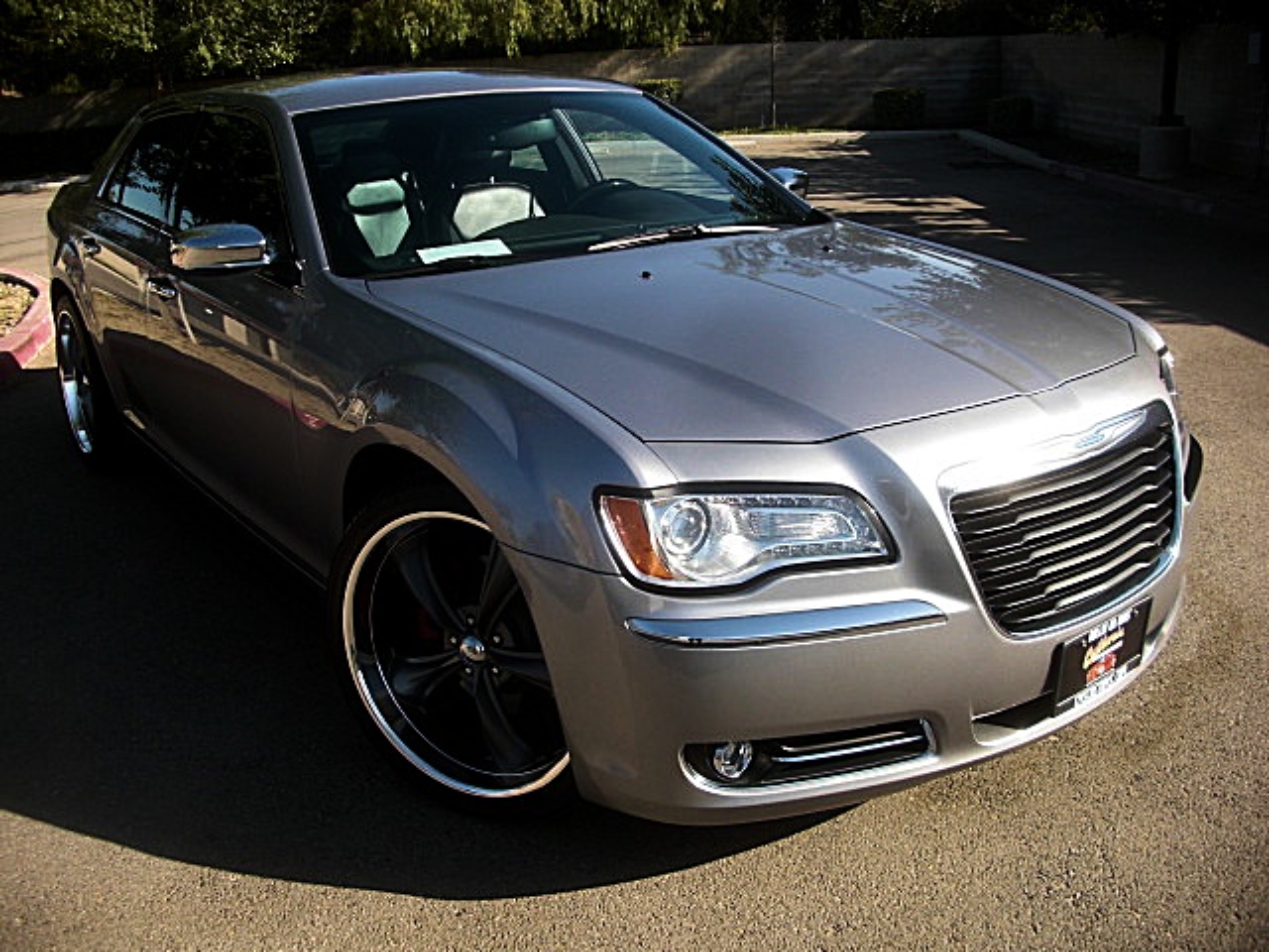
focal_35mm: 36
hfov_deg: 51.4
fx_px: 1320
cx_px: 634
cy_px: 476
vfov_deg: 39.7
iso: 50
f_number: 2.8
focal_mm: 6.3
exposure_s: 1/500
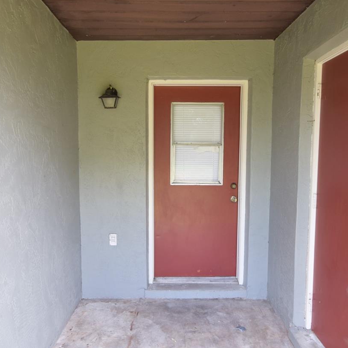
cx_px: 171
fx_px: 284
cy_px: 171
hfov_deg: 62.9
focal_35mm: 25
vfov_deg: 62.9
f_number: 3.5
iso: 400
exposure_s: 1/125
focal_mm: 10
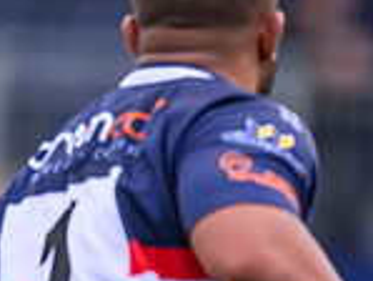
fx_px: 31694
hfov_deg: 0.7
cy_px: 478
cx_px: 681
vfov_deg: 0.5
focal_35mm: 2939
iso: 4000
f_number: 5.6
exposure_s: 1/1600
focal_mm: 784
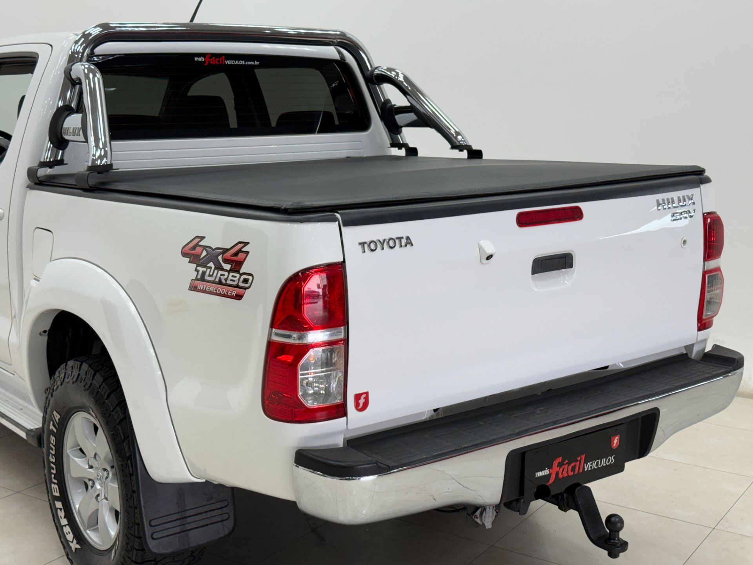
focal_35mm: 48
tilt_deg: -10.7
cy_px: 282
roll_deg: -0.2
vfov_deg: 30.3
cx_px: 376
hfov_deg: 39.7
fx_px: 1044
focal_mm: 6.76
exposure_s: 1/120
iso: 64
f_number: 1.78
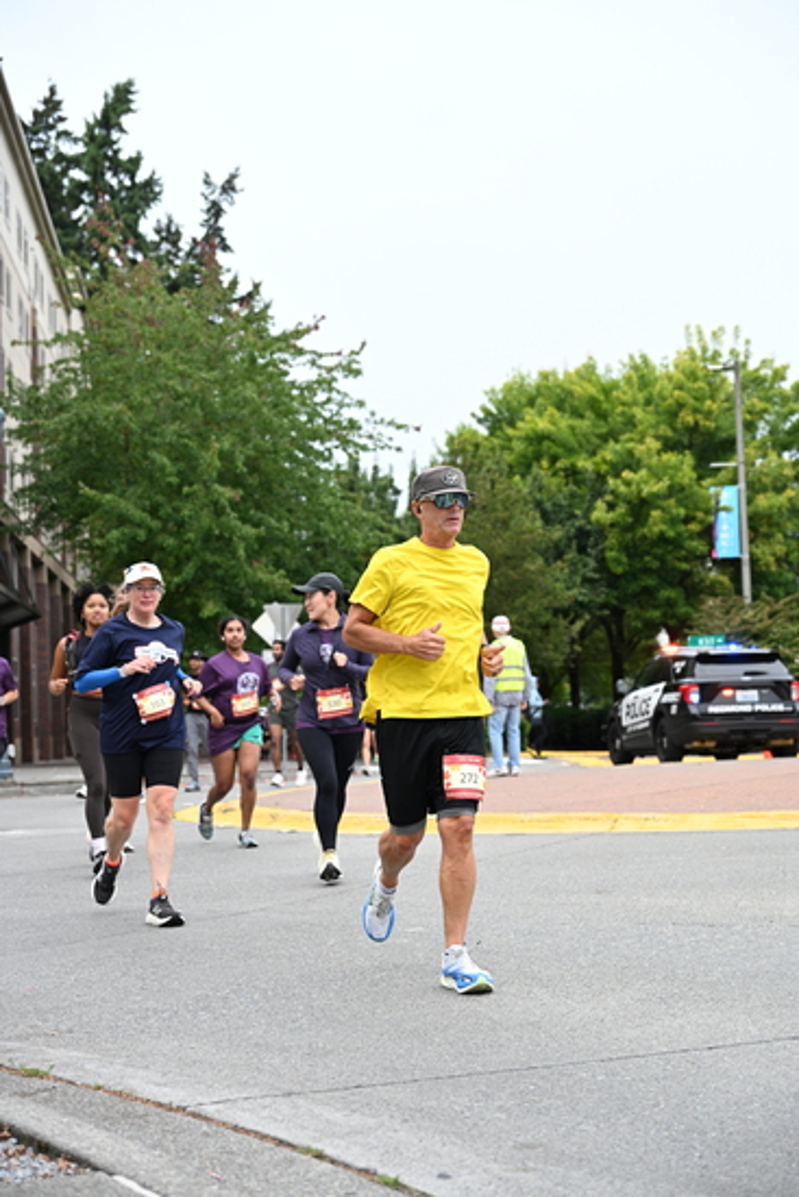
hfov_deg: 23.0
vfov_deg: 33.9
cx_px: 400
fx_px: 1963
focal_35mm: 59
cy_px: 598
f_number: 4
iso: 1600
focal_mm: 59
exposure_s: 1/800
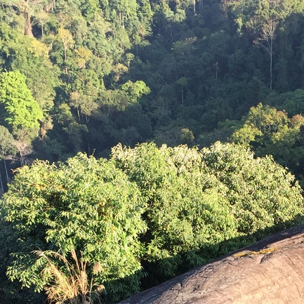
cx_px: 272
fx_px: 705
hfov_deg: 23.7
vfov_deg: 23.7
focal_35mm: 71
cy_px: 275
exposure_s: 1/370
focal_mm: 4.15
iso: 32
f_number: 2.2
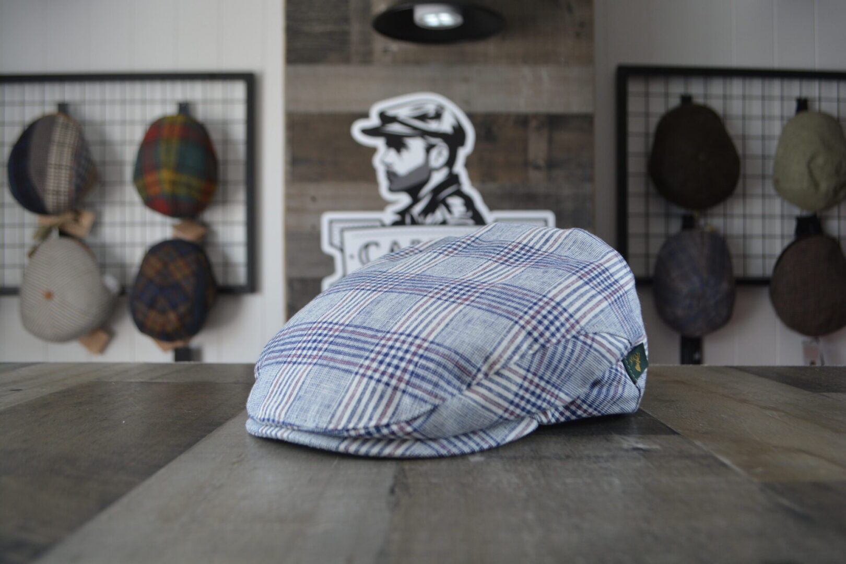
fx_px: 705
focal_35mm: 30
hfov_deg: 61.9
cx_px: 423
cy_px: 282
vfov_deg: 43.6
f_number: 5
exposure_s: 1/100
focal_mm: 20
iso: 400
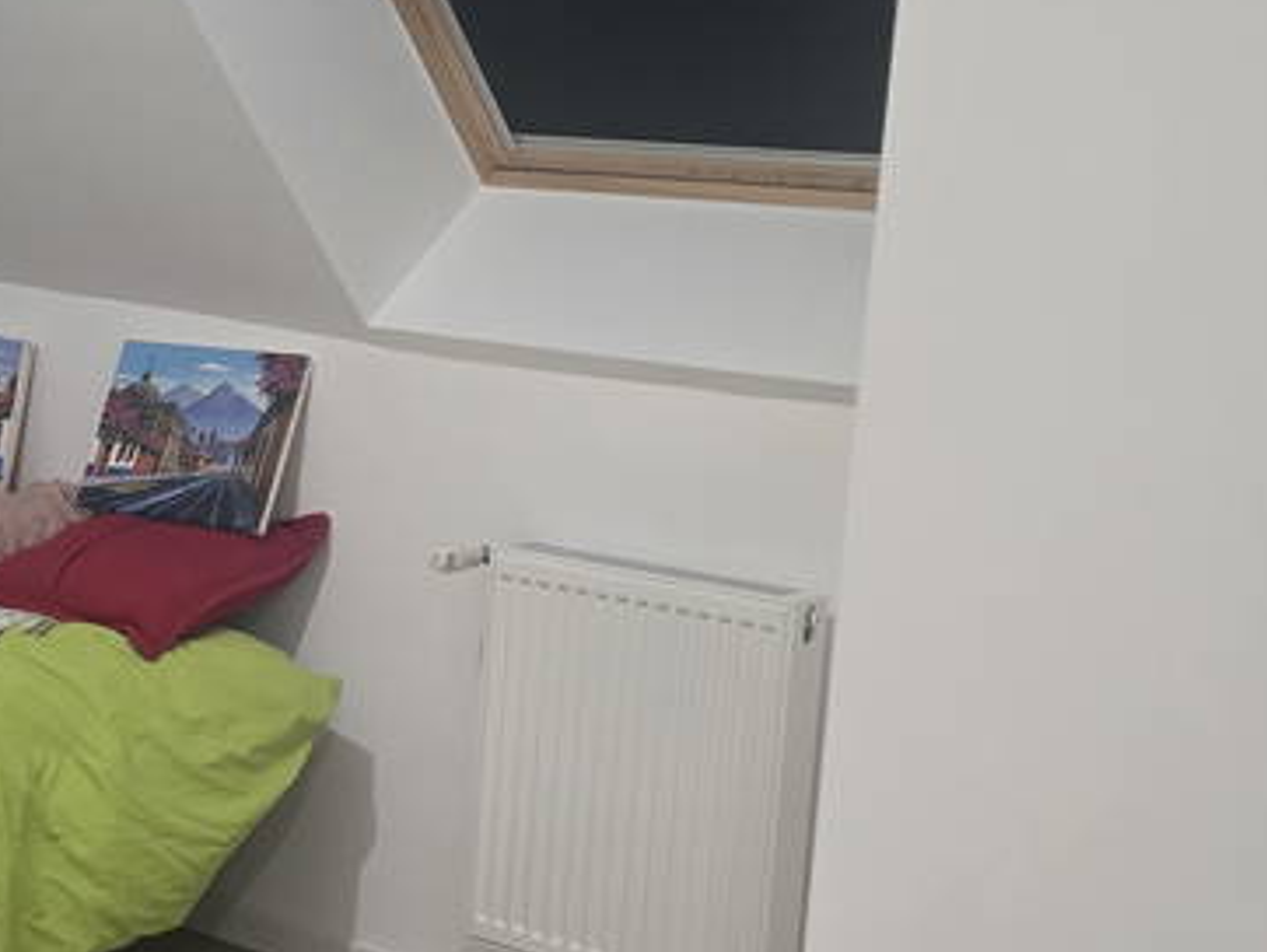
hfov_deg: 29.5
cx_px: 368
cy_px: 511
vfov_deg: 22.6
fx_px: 2381
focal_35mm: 65
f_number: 1.7
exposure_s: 1/120
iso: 800
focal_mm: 6.3
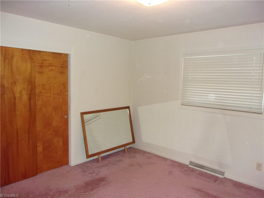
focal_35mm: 27
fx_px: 206
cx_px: 132
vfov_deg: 51.4
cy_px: 99
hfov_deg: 65.3
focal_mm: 4.9
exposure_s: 1/34
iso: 320
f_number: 3
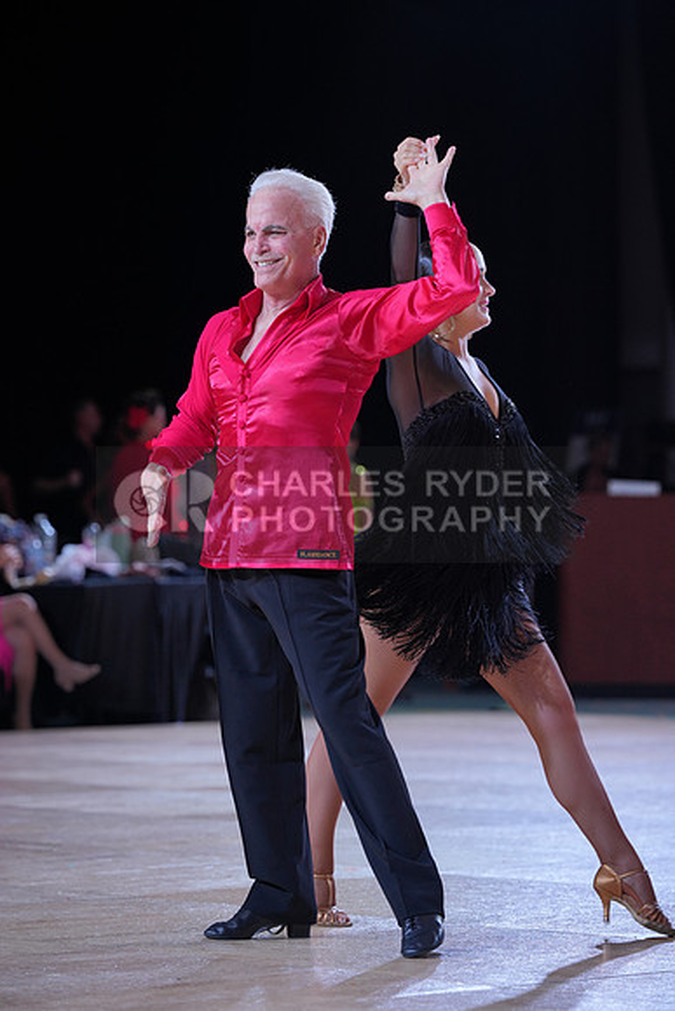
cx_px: 338
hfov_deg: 8.6
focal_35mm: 159
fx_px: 4469
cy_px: 506
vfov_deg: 12.9
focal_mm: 159
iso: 640
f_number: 4
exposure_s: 1/400
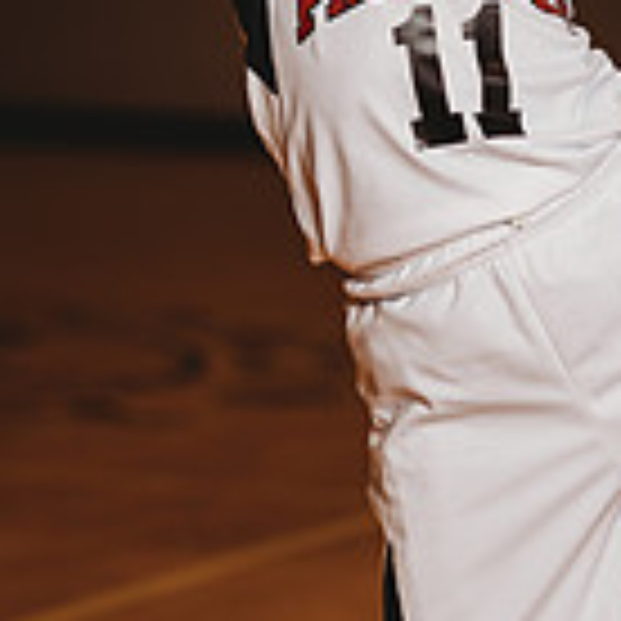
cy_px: 243
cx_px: 454
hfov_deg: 7.4
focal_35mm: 236
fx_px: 4790
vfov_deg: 7.4
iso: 100
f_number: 2.5
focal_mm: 85
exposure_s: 1/160
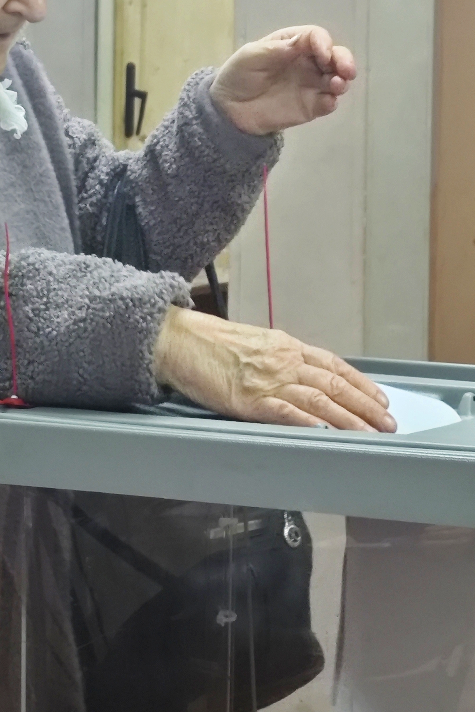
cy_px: 129
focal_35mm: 178
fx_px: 3523
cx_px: 122
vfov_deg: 11.5
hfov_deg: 7.7
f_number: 2
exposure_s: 1/100
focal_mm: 9
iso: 500
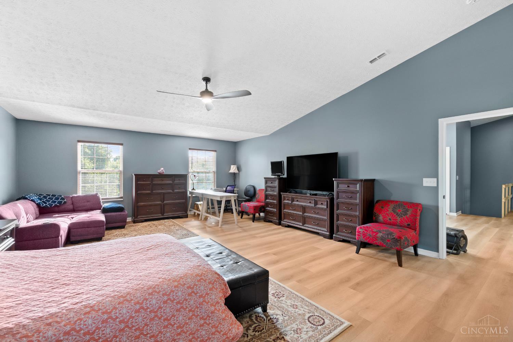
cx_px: 256
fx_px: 214
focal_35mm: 15
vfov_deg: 77.3
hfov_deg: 100.4
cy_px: 171
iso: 400
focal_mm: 10
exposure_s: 1/2
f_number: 6.3
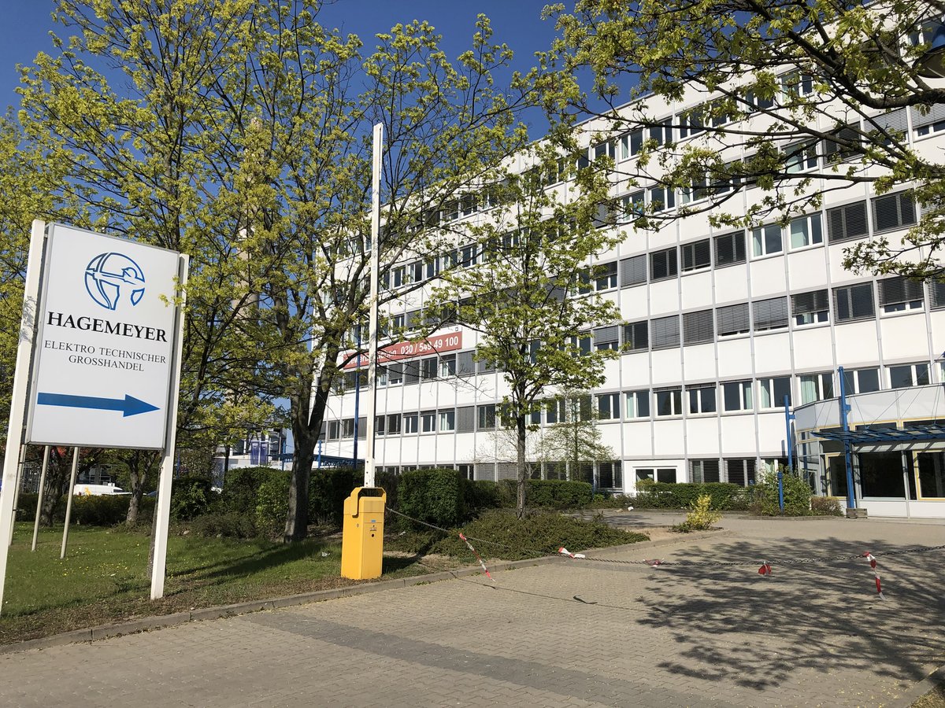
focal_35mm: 28
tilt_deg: +9.5
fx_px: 764
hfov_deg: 63.4
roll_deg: -2.1
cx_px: 472
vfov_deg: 49.7
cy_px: 354
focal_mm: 3.99
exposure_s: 1/3690
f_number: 1.8
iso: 25
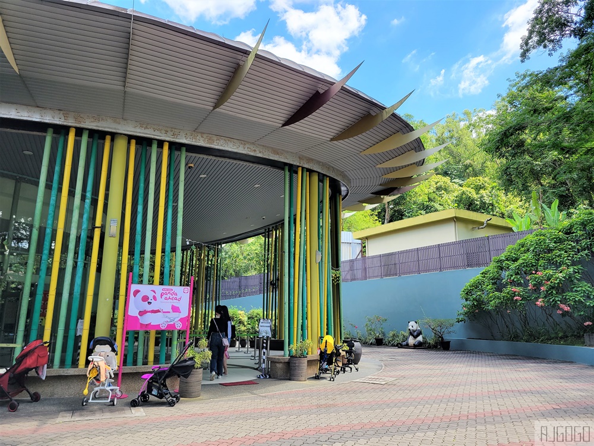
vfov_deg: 53.1
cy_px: 223
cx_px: 297
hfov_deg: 67.3
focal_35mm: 26
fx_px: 446
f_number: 1.8
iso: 40
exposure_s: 1/399
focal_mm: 5.4
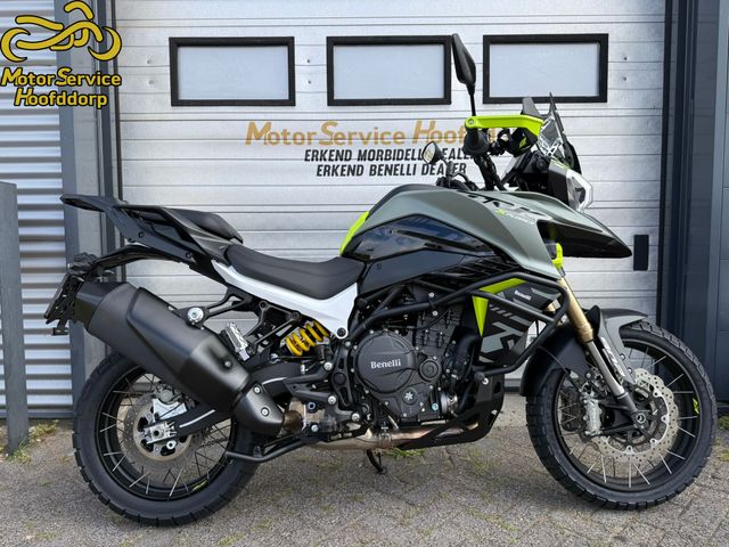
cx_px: 364
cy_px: 274
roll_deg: -0.2
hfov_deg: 71.6
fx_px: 505
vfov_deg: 56.8
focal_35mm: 24
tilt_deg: -3.4
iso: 80
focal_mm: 6.76
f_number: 1.78
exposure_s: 1/1032
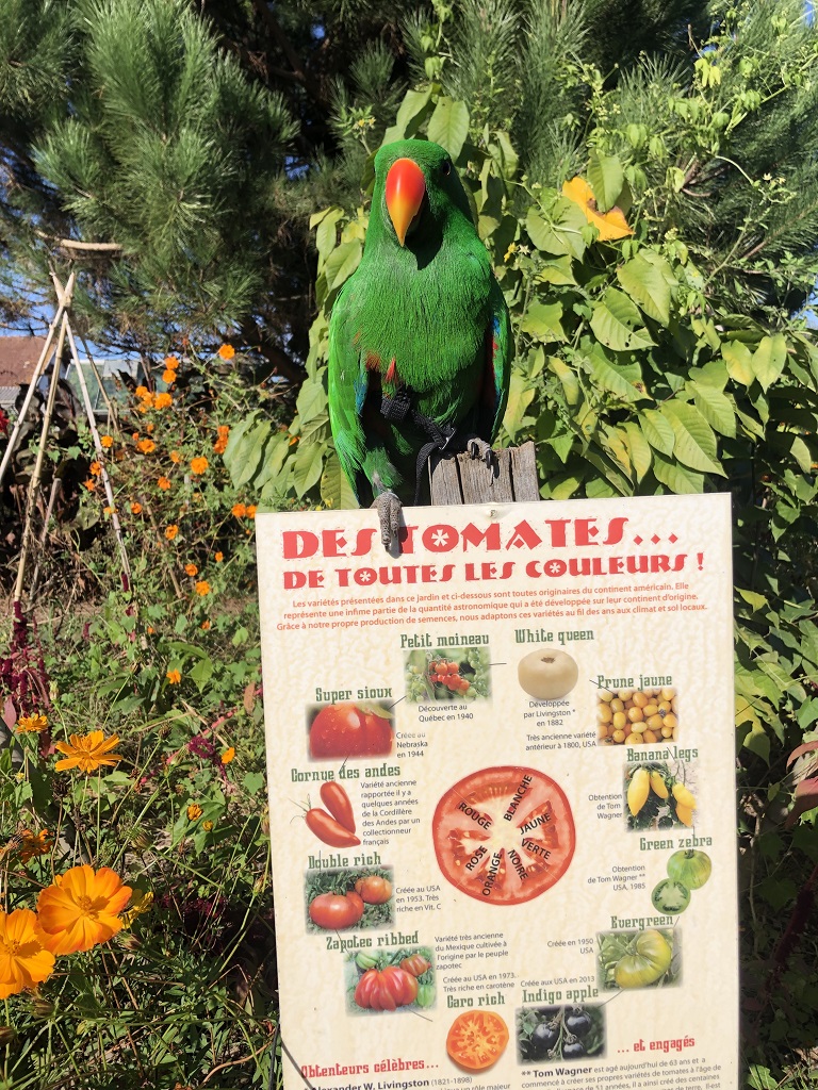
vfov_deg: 63.4
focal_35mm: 28
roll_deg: +1.8
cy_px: 545
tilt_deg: -6.6
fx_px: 882
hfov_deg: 49.7
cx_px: 409
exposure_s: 1/906
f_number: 1.8
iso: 20
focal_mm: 3.99
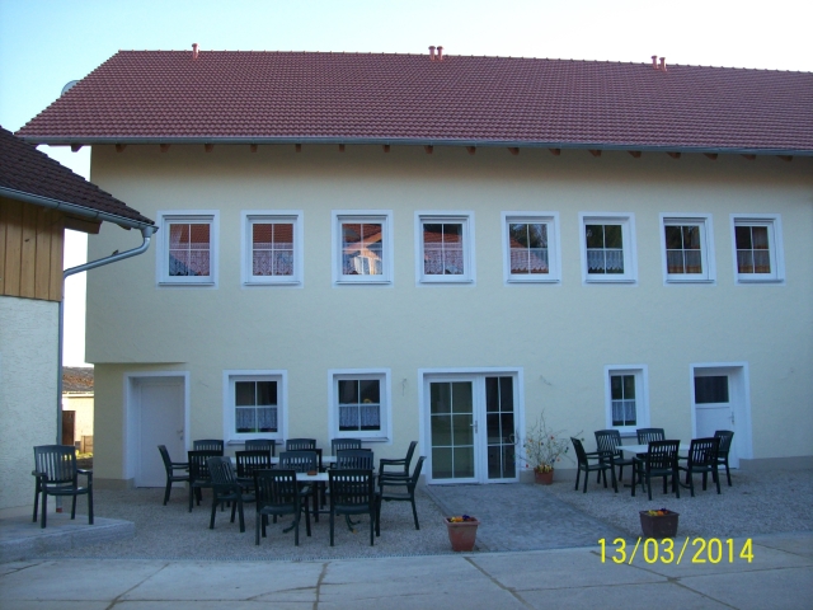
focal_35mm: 36
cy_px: 305
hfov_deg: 51.4
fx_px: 846
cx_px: 406
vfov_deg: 39.7
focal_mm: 6
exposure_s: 1/209
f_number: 2.7
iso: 80
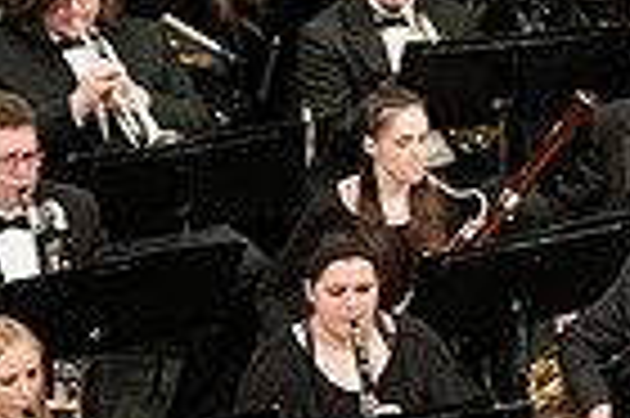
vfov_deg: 3.4
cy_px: 636
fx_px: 7114
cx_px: 940
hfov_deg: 5.0
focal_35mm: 407
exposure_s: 1/200
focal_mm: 98
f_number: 4
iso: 4000
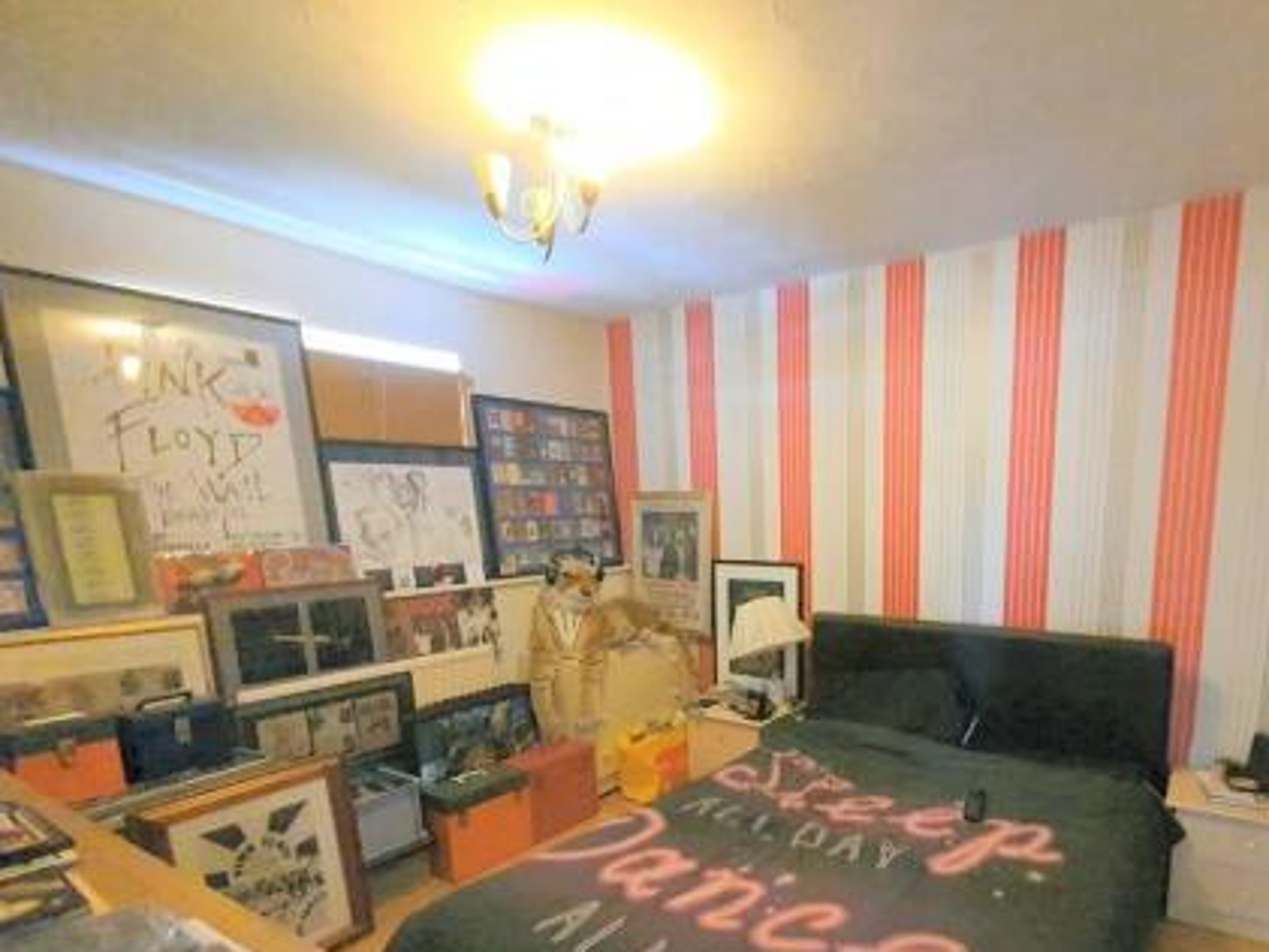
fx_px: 660
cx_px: 806
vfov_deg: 69.6
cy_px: 634
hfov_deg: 85.7
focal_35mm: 18
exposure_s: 1/14
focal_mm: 1.8
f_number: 2.2
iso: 640
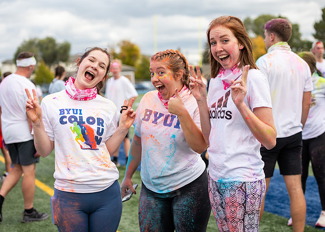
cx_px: 165
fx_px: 689
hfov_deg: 26.6
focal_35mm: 75
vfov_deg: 19.1
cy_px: 114
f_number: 2.8
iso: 125
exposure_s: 1/640
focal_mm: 70
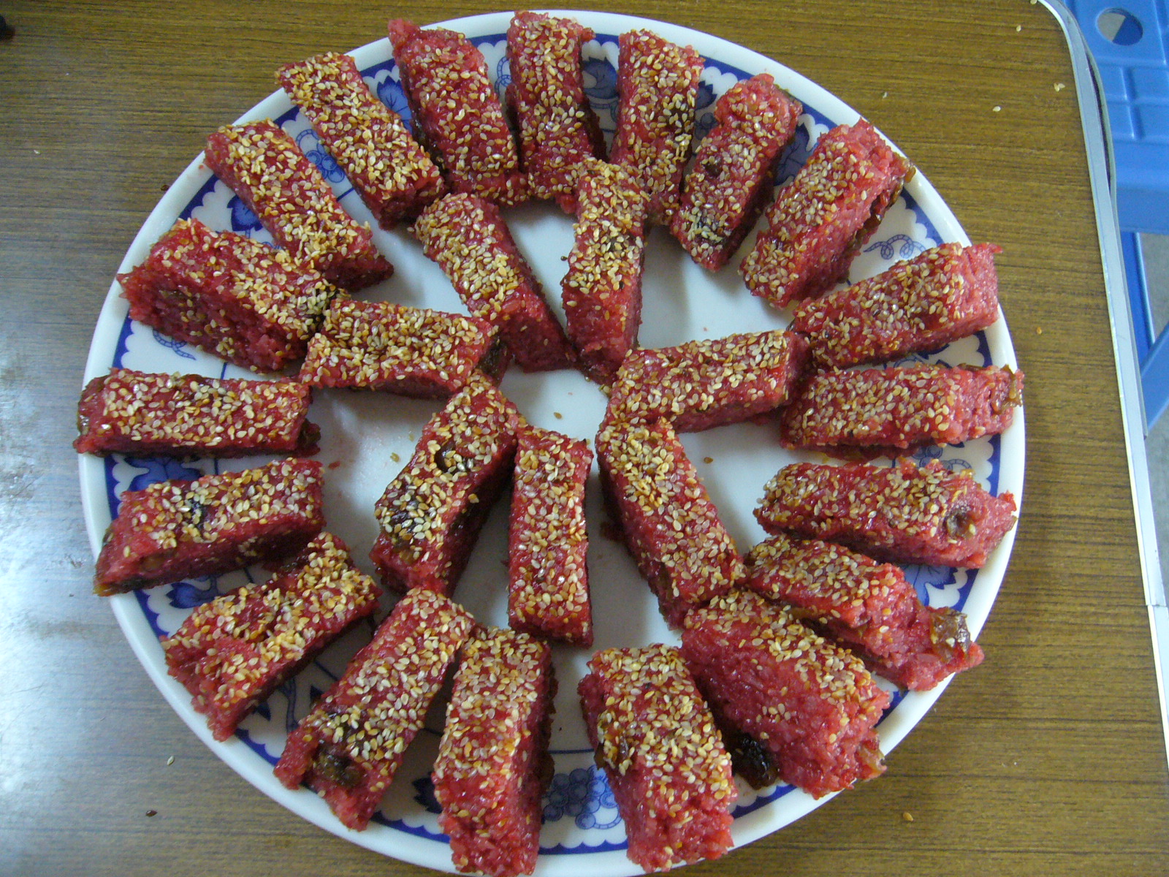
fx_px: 1182
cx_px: 584
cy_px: 438
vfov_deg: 40.7
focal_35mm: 35
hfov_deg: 52.6
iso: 200
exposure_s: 1/8
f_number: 2.8
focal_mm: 5.8
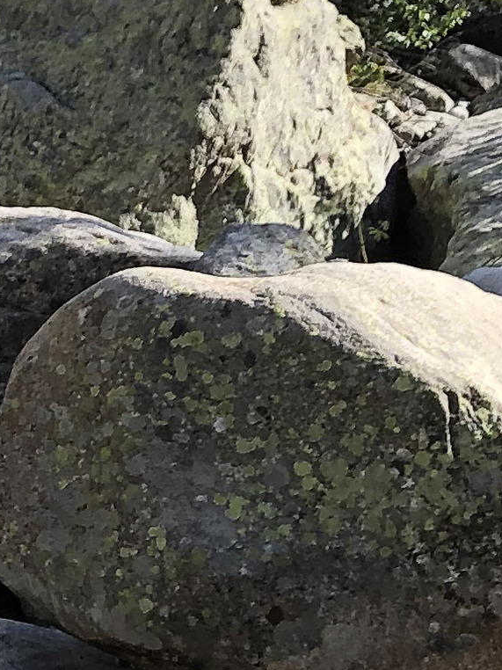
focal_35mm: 147
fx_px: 2844
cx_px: -632
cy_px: 137
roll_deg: -0.4
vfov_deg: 13.4
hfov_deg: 9.2
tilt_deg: -1.3
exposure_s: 1/823
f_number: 1.8
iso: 20
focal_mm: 4
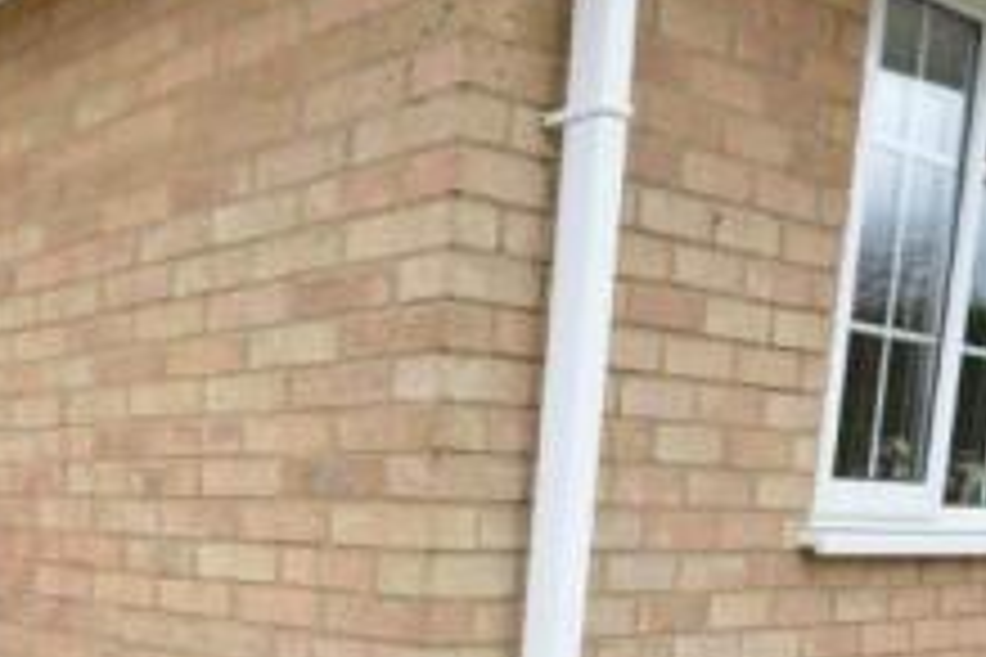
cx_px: -14
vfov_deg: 27.6
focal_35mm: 45
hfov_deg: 38.4
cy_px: 704
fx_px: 1232
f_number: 8
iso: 400
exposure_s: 1/320
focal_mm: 10
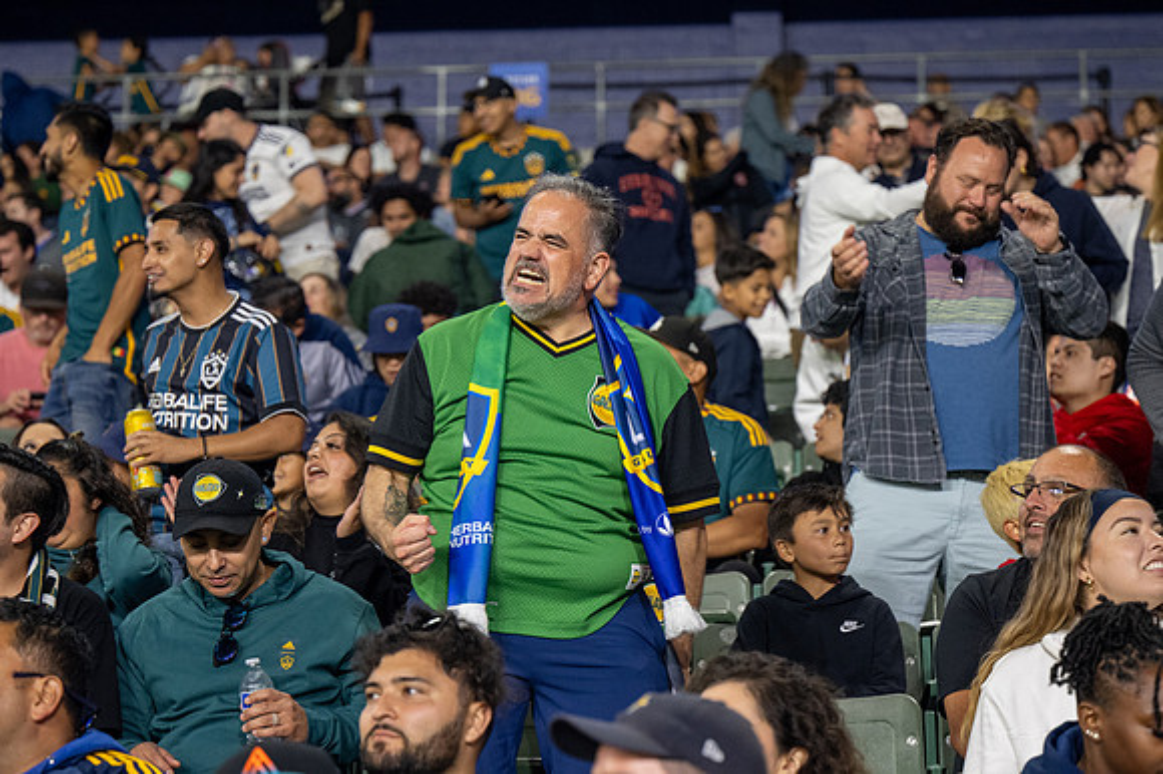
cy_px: 387
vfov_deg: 13.0
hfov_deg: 19.5
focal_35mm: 105
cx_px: 582
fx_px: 3390
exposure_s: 1/200
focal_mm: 70
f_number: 2.8
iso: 1800
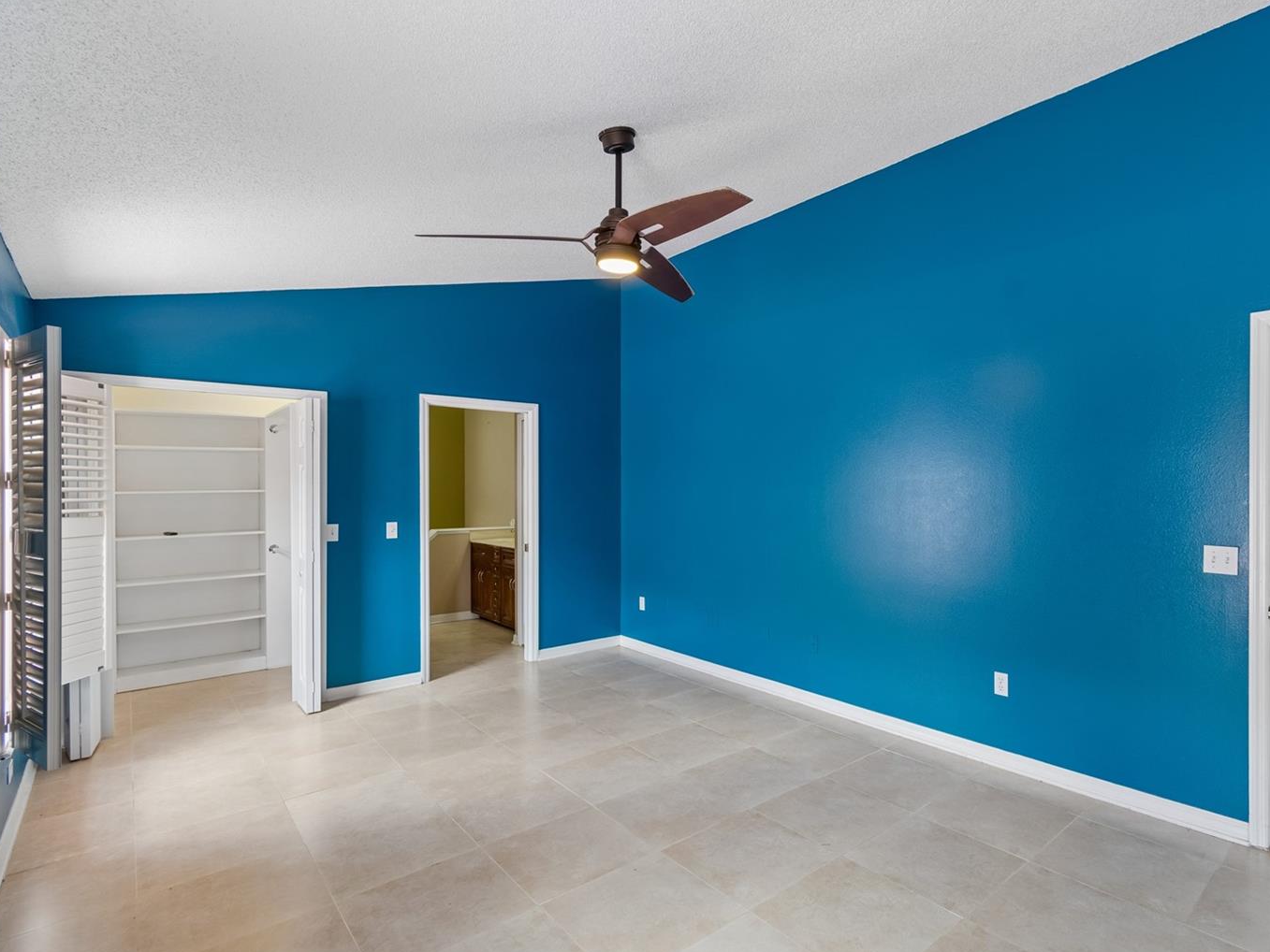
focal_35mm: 17
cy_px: 490
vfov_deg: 74.7
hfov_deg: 90.3
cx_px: 736
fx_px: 624
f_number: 7.1
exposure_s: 1/8
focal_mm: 10
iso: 100
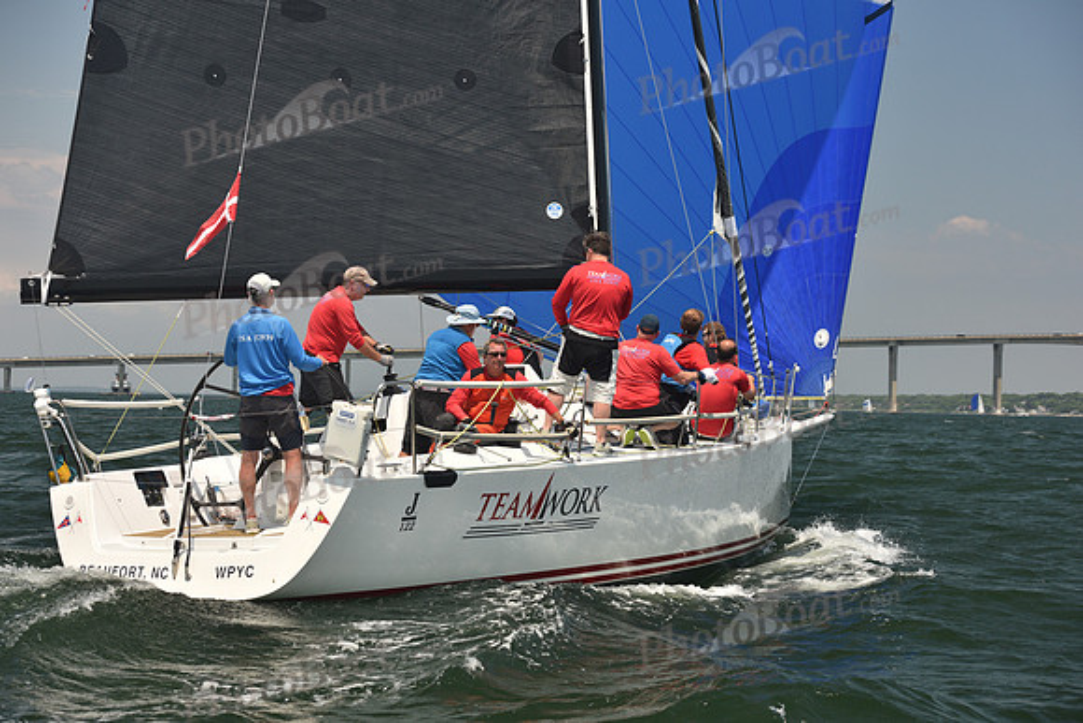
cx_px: 542
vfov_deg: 19.5
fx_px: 2106
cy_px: 362
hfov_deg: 28.8
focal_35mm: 70
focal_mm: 70
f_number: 5.6
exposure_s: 1/640
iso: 250
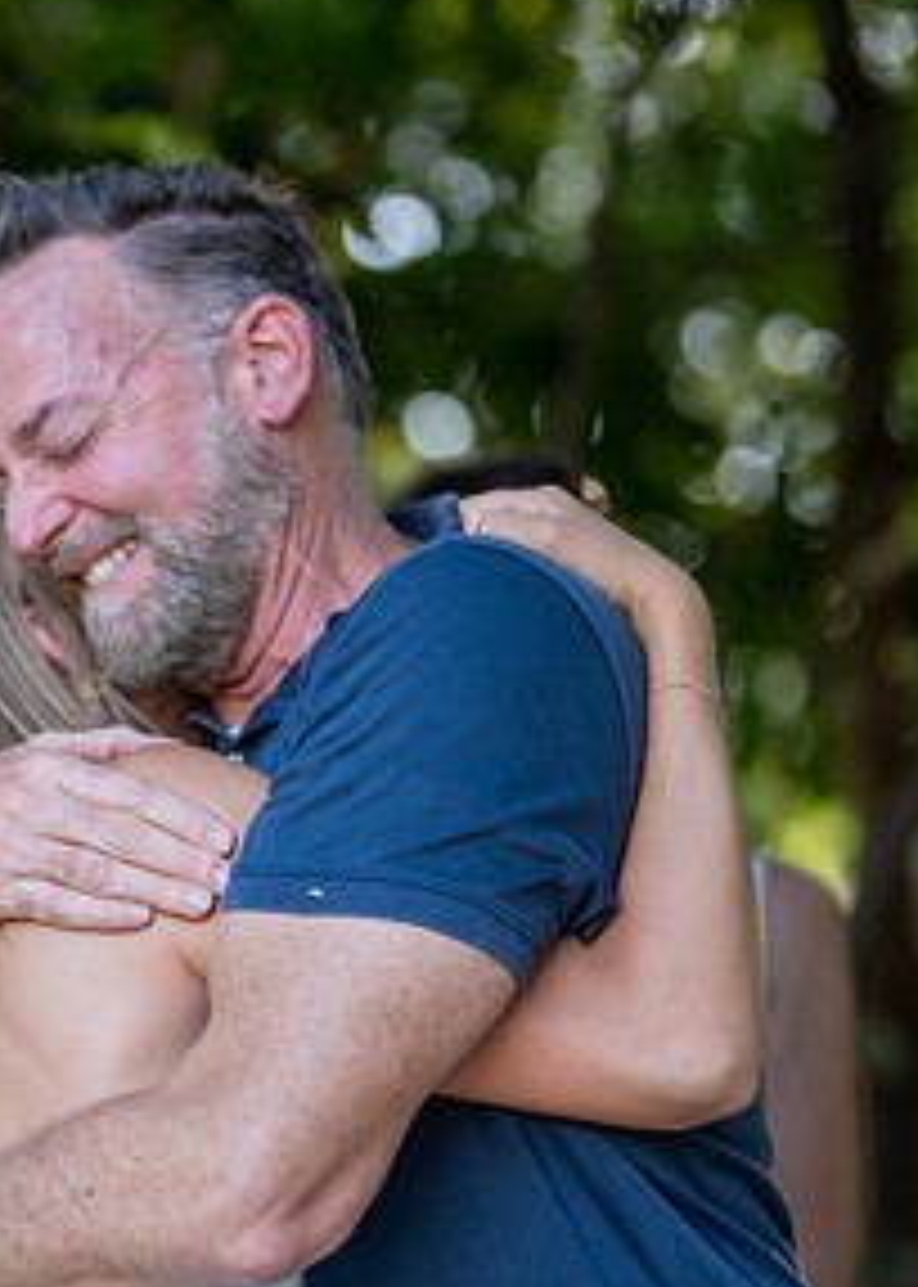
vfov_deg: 16.1
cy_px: 876
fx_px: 4530
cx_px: 31
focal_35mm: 124
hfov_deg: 11.5
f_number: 1.2
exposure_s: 1/1000
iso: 320
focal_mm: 50
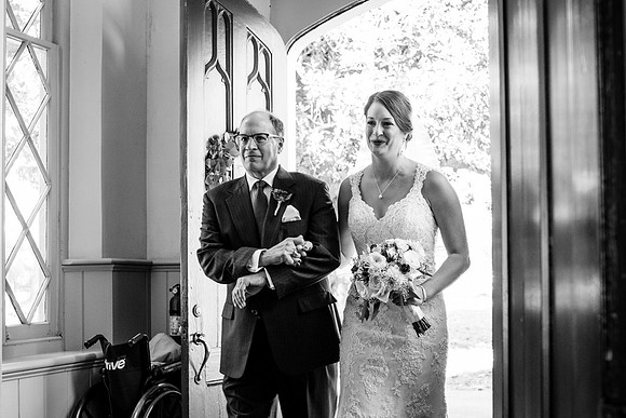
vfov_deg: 27.0
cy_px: 253
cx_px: 278
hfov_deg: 39.6
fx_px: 869
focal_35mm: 50
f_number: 4
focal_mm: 35
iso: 2000
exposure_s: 1/100
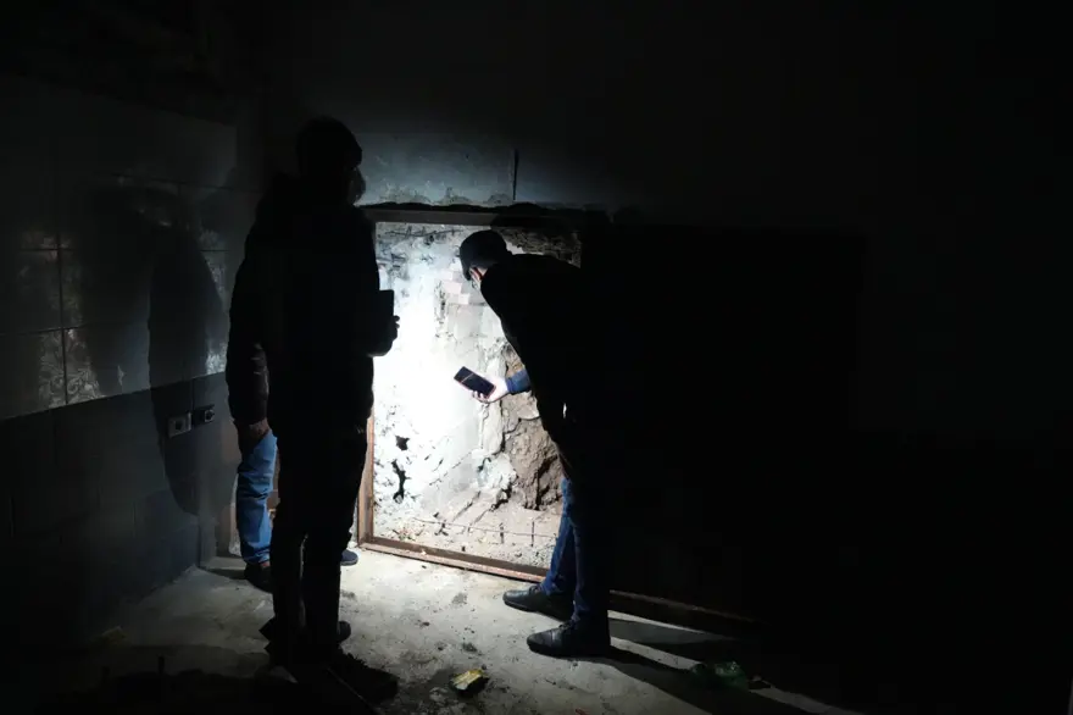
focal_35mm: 24
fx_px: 715
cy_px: 358
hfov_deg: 73.8
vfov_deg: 53.1
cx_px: 536
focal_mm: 24
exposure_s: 1/15
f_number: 4
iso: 12800
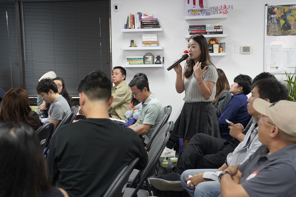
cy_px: 98
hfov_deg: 39.6
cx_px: 148
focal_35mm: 50
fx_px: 411
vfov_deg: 27.0
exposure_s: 1/160
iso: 3200
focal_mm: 50
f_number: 4
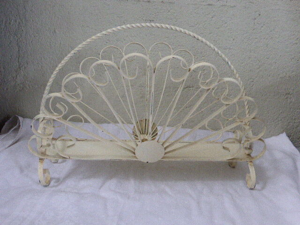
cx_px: 150
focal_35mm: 40
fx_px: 347
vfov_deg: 36.0
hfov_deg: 46.8
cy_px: 112
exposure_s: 1/125
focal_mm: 6.9
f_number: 3.9
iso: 800
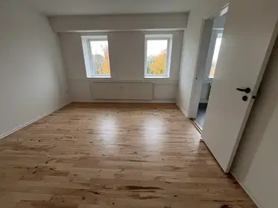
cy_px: 104
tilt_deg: -18.9
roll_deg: +0.2
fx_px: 104
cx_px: 139
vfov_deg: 89.9
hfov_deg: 106.2
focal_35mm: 13
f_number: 1.8
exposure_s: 1/50
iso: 160
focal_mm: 1.57
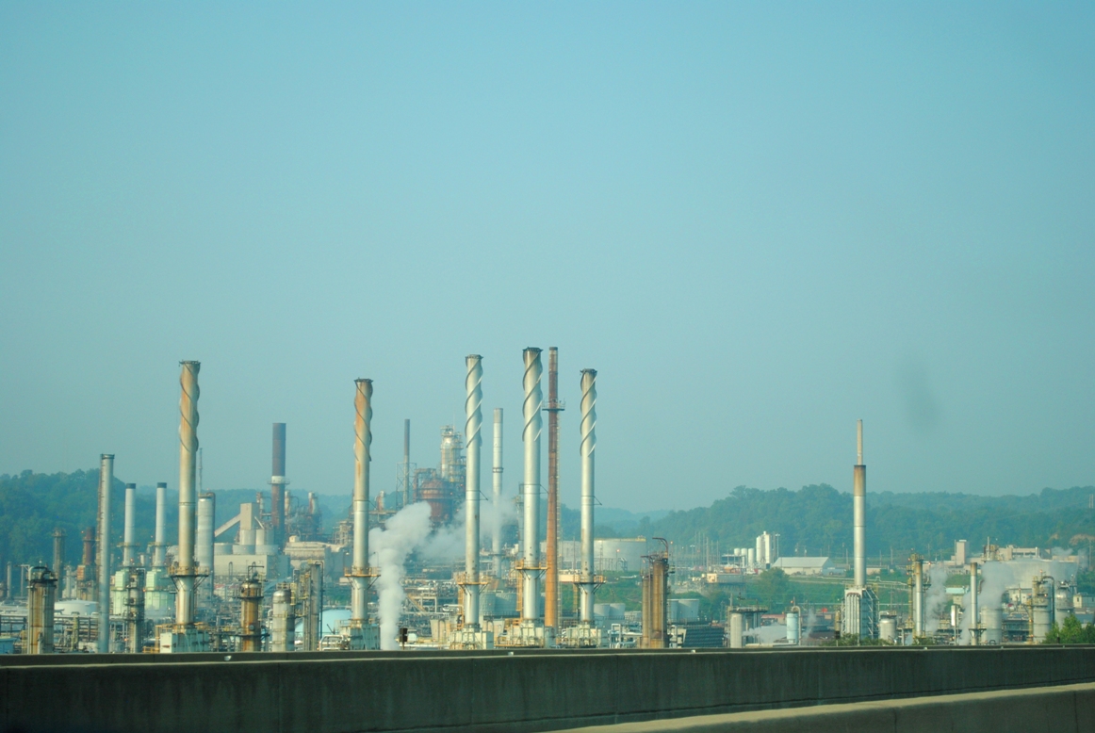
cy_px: 366
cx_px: 548
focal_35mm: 78
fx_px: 2375
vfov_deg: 17.5
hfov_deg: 26.0
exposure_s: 1/1000
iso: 400
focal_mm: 52
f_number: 5.6
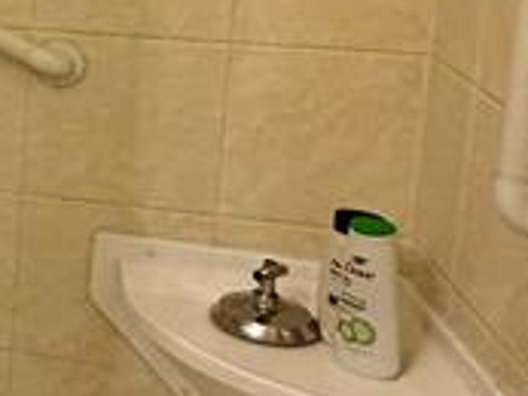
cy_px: -34
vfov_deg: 17.2
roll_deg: +1.3
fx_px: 1267
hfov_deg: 16.9
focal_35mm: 83
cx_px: -549
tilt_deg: -9.2
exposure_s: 1/60
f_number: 2.2
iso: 200
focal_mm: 2.22
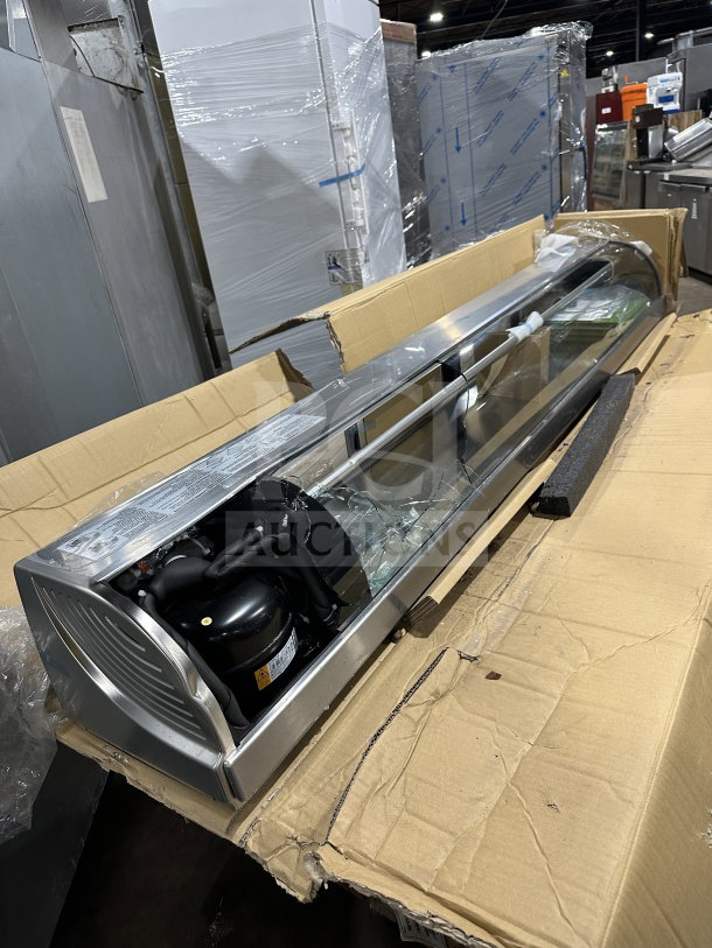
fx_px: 658
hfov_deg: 56.8
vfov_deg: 71.6
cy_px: 474
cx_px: 356
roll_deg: +8.6
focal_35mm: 24
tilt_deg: -23.1
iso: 250
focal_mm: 6.86
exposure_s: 1/89
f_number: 1.78
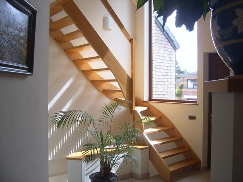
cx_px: 122
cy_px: 91
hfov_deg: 52.6
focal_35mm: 35
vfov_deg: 40.7
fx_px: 246
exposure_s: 1/90
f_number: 2.8
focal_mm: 5.8
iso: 50
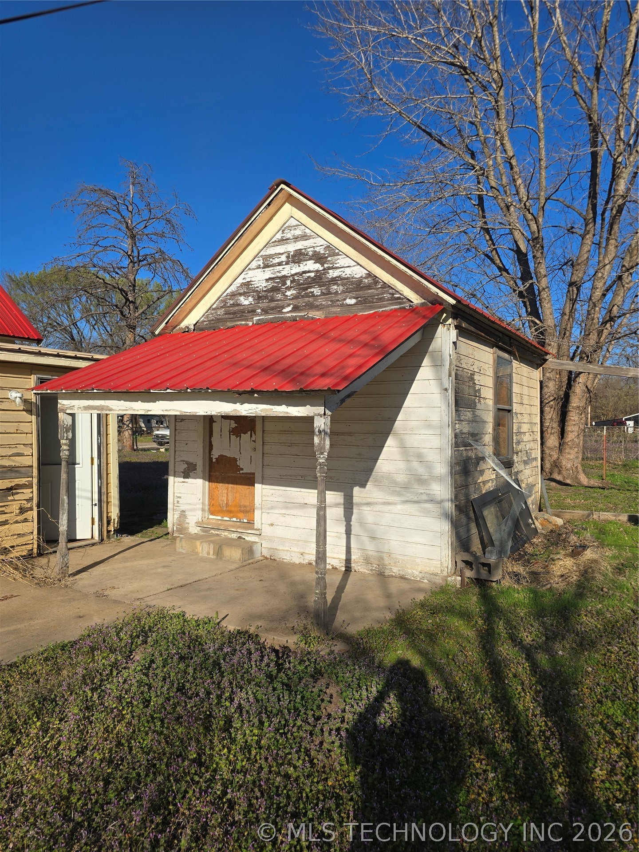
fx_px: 566
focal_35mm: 23
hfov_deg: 58.9
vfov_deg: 73.9
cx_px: 320
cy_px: 426
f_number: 1.7
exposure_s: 1/1078
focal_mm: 6.3
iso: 12
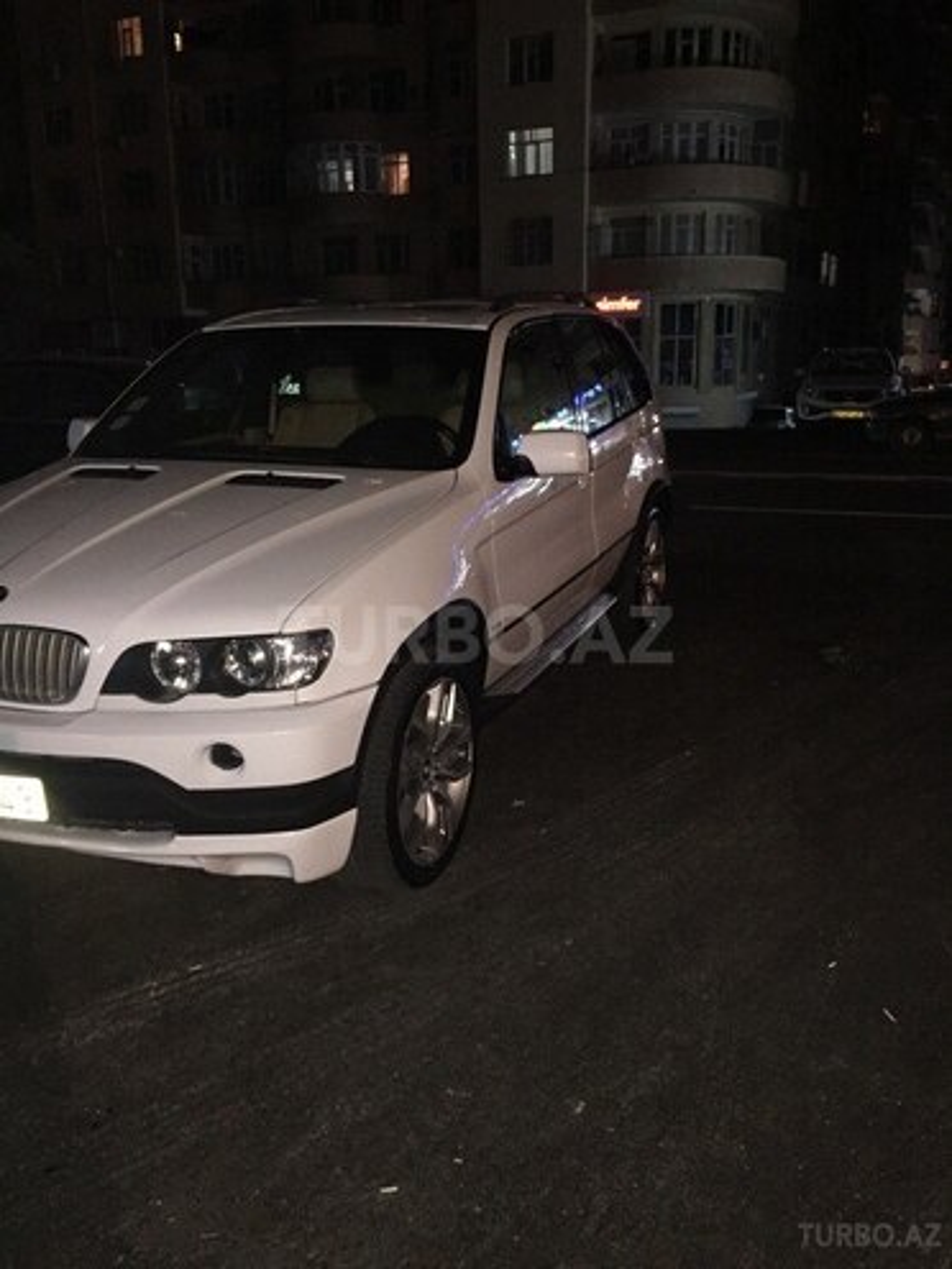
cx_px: 476
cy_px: 634
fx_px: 1063
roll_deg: +1.3
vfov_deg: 61.7
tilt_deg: -14.1
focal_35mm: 29
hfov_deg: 48.2
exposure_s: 1/17
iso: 400
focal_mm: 4.15
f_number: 2.2
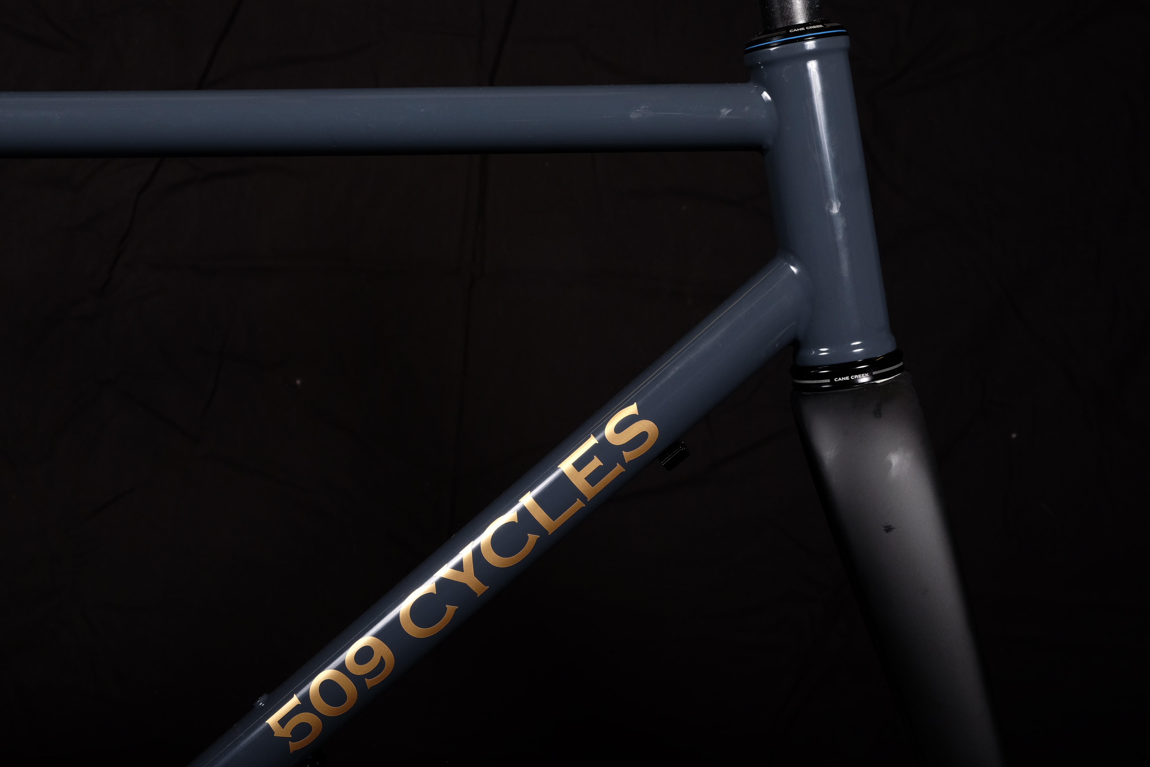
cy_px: 384
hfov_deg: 41.9
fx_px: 1501
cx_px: 575
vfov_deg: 28.6
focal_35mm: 47
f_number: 8
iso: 400
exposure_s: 1/180
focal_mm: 31.5
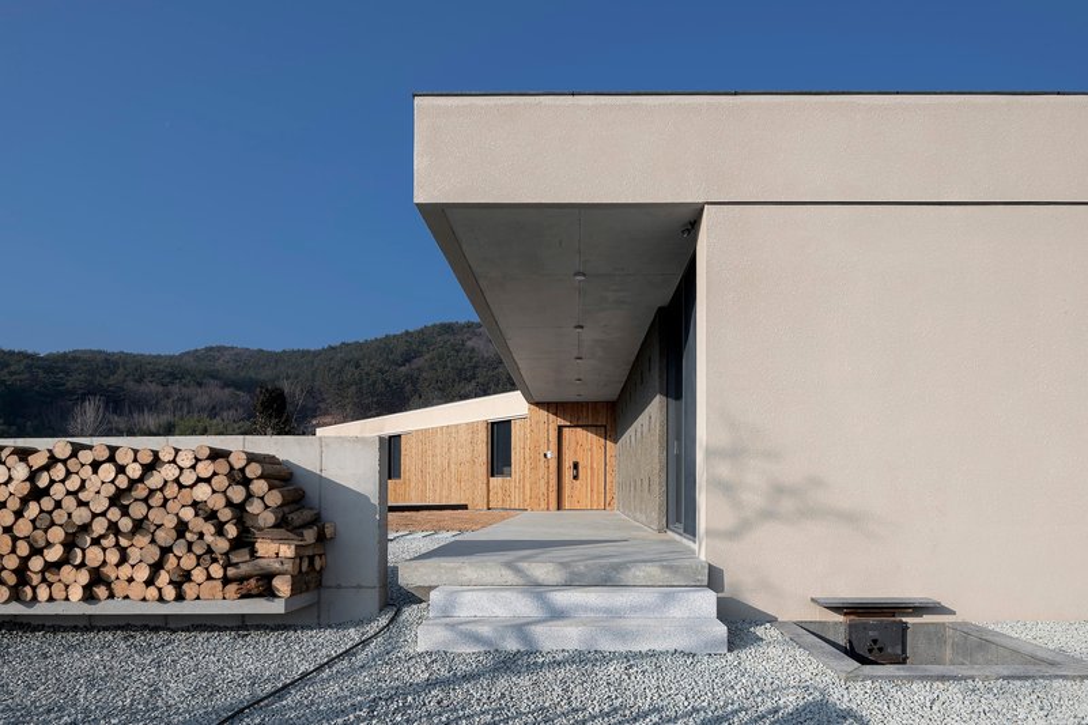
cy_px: 362
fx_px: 574
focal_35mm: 19
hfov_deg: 86.9
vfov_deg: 64.5
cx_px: 544
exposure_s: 1/30
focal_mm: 19
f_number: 16
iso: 200
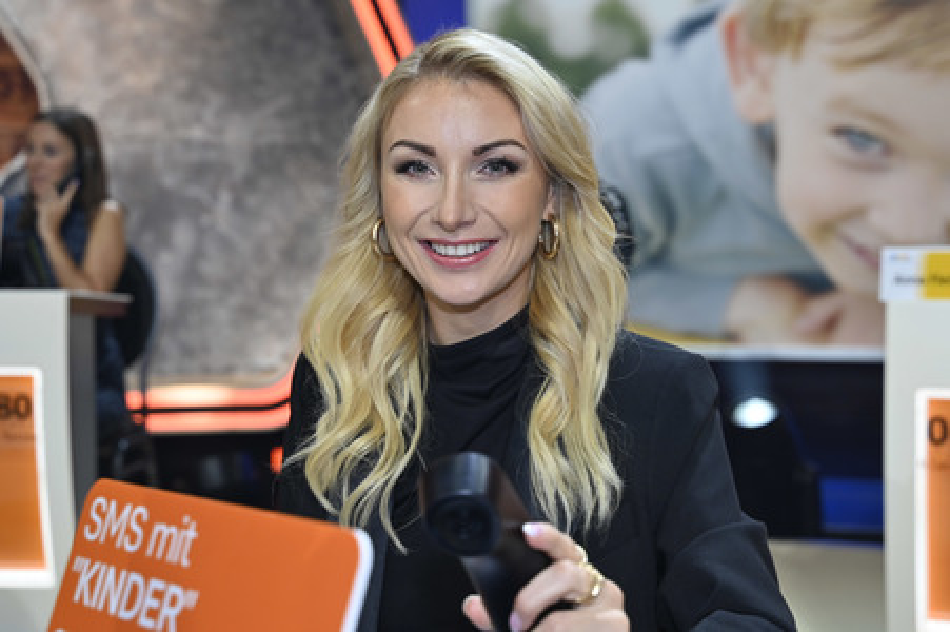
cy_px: 316
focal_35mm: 50
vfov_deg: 27.0
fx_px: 1318
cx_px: 475
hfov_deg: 39.6
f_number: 4
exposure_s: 1/200
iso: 1000
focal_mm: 50
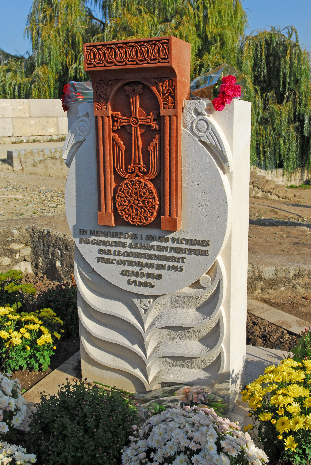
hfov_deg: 34.3
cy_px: 232
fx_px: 504
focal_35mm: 39
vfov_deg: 49.5
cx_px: 156
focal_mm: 26
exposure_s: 1/320
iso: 200
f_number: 9
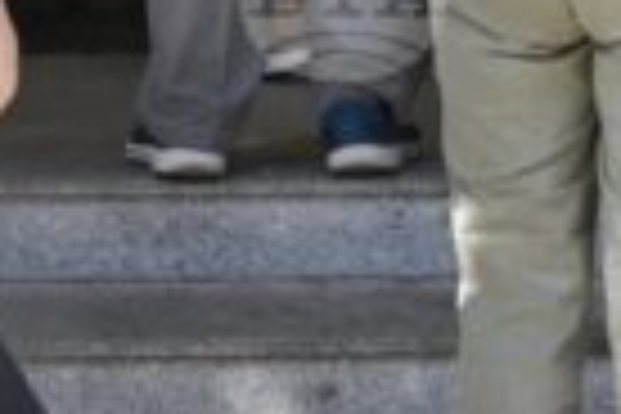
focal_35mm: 200
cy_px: -538
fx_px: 3450
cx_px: 342
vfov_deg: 6.6
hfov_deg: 10.3
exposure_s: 1/400
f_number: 8
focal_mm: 43
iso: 500
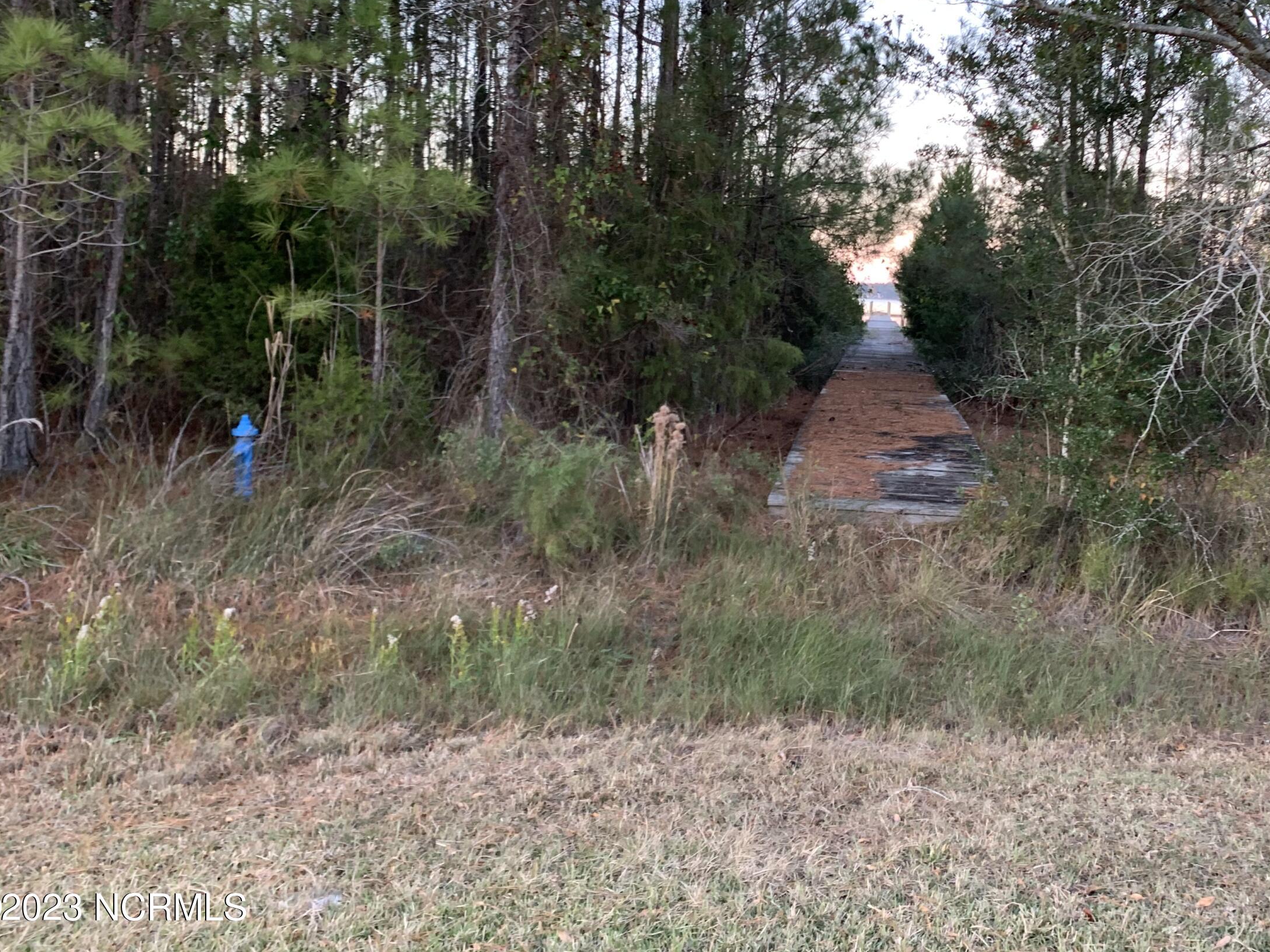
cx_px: 850
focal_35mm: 36
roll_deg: -1.8
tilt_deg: -1.6
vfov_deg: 39.1
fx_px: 1321
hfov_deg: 50.4
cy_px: 309
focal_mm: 4.25
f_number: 1.8
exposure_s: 1/60
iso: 100
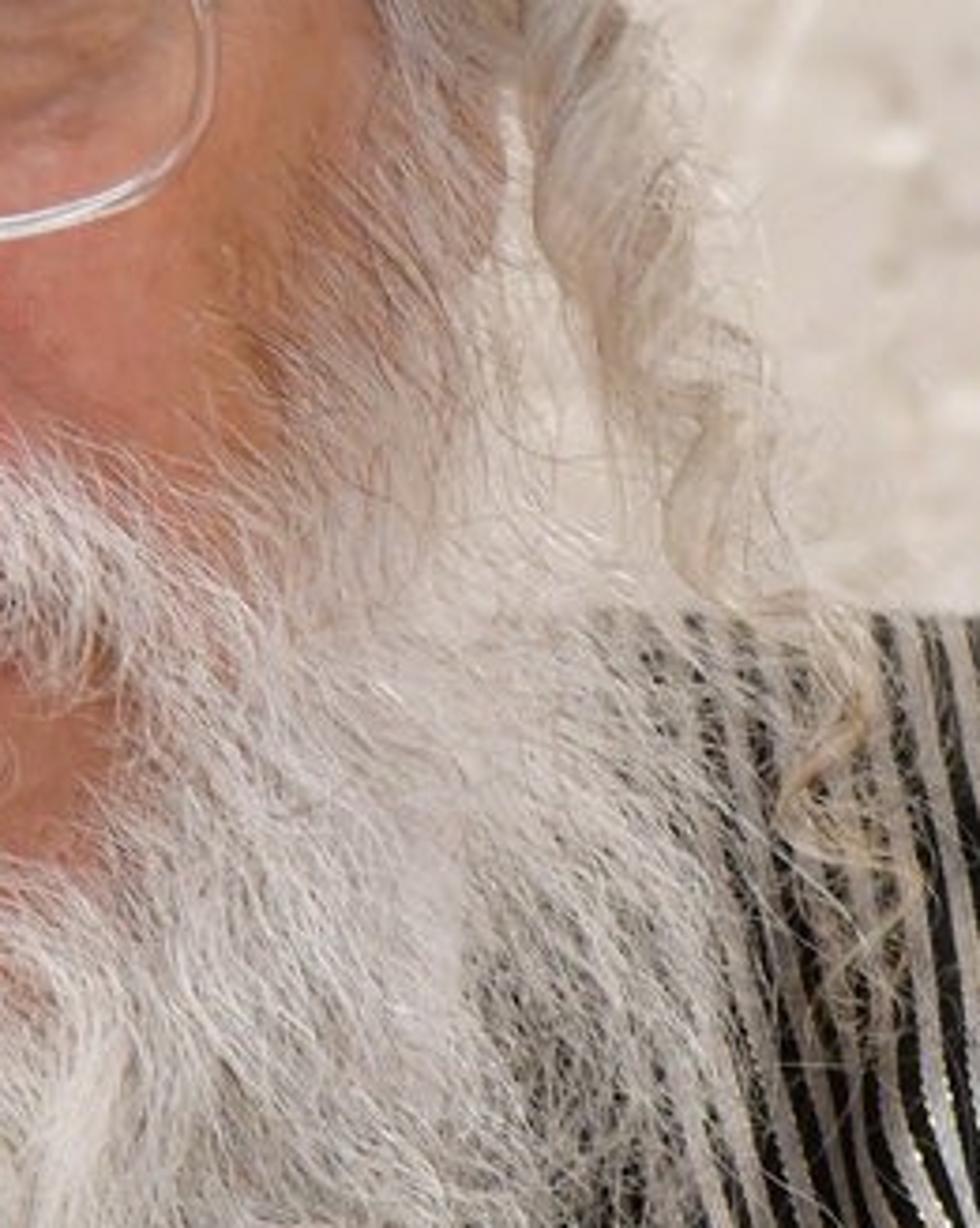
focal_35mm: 724
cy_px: 729
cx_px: 56
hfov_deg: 2.1
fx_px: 26286
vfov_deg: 2.7
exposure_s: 1/100
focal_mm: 120
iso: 1600
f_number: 5.6
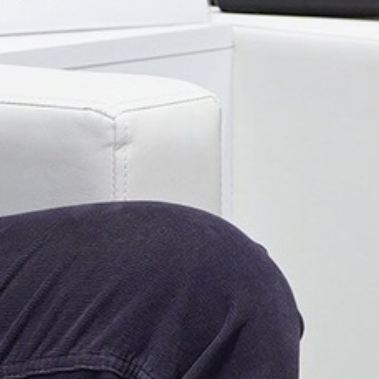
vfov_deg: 2.2
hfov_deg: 2.2
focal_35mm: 808
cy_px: 141
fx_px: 10009
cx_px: -583
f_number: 3.5
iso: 640
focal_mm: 85
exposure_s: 1/100
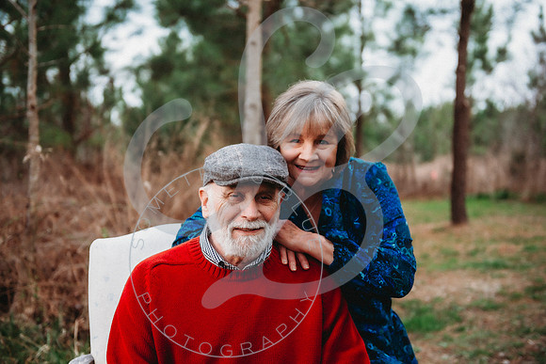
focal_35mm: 47
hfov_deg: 41.9
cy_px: 190
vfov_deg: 28.7
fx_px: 712
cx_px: 261
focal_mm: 45
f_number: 2.8
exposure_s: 1/250
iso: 400
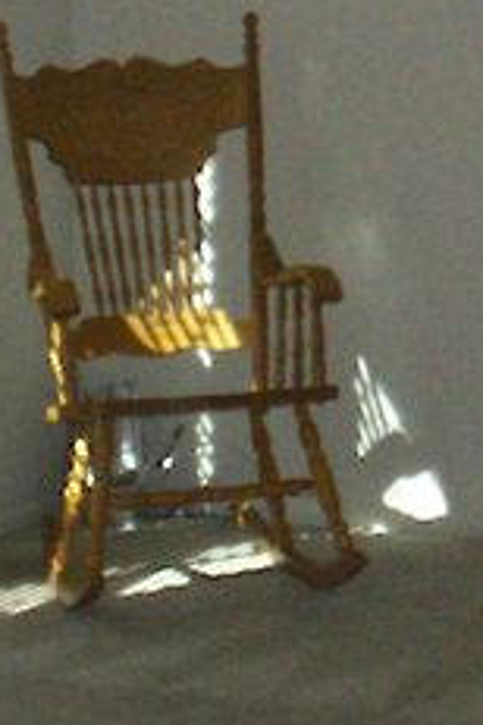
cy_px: -53
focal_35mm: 197
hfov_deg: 6.9
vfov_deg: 10.3
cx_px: 593
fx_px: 3964
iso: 140
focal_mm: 5.9
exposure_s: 1/64
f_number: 4.5
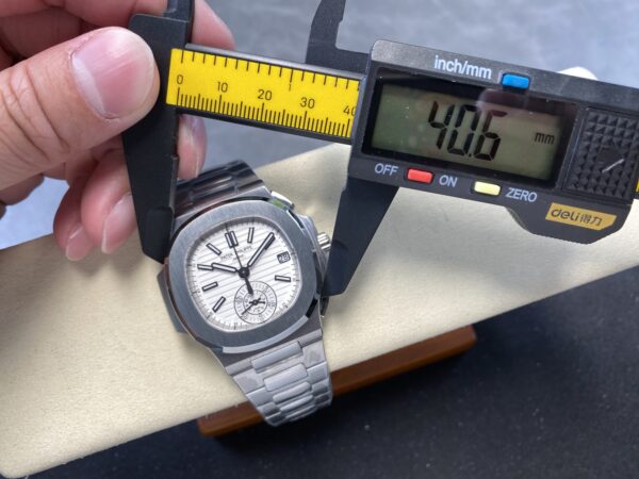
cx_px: 320
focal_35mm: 25
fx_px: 461
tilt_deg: -62.2
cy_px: 240
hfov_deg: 69.4
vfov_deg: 54.9
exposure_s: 1/122
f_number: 1.8
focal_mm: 4.25
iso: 50
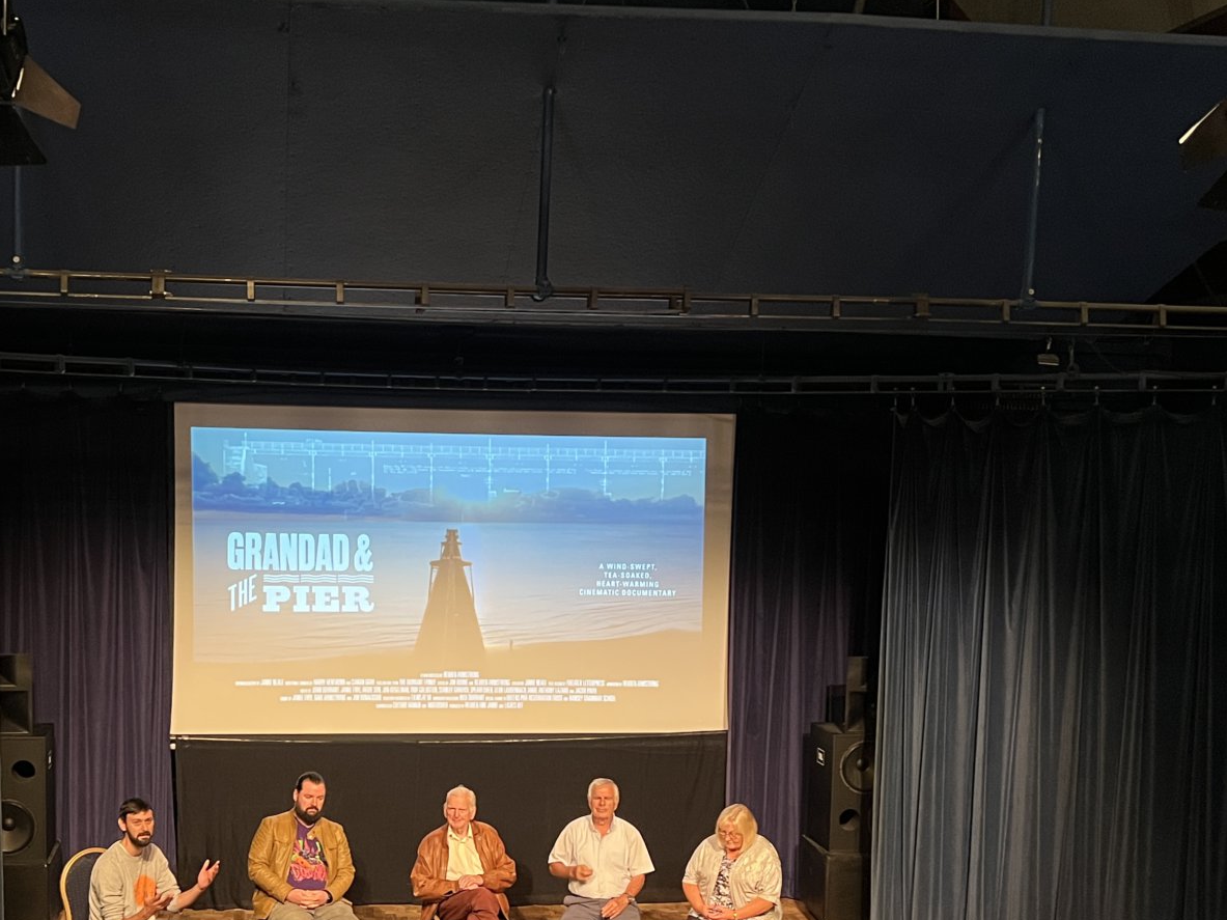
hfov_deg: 41.6
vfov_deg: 32.0
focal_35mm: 45
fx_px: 1595
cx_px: 431
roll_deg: -0.1
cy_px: 592
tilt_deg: -4.2
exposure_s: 1/50
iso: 320
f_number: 1.5
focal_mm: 5.7
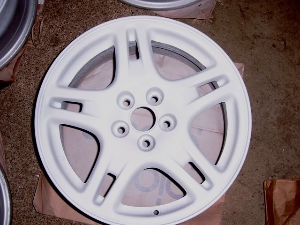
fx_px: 381
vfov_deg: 32.9
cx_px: 150
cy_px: 112
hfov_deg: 42.9
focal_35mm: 44
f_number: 3.3
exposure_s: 1/60
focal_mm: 7.3
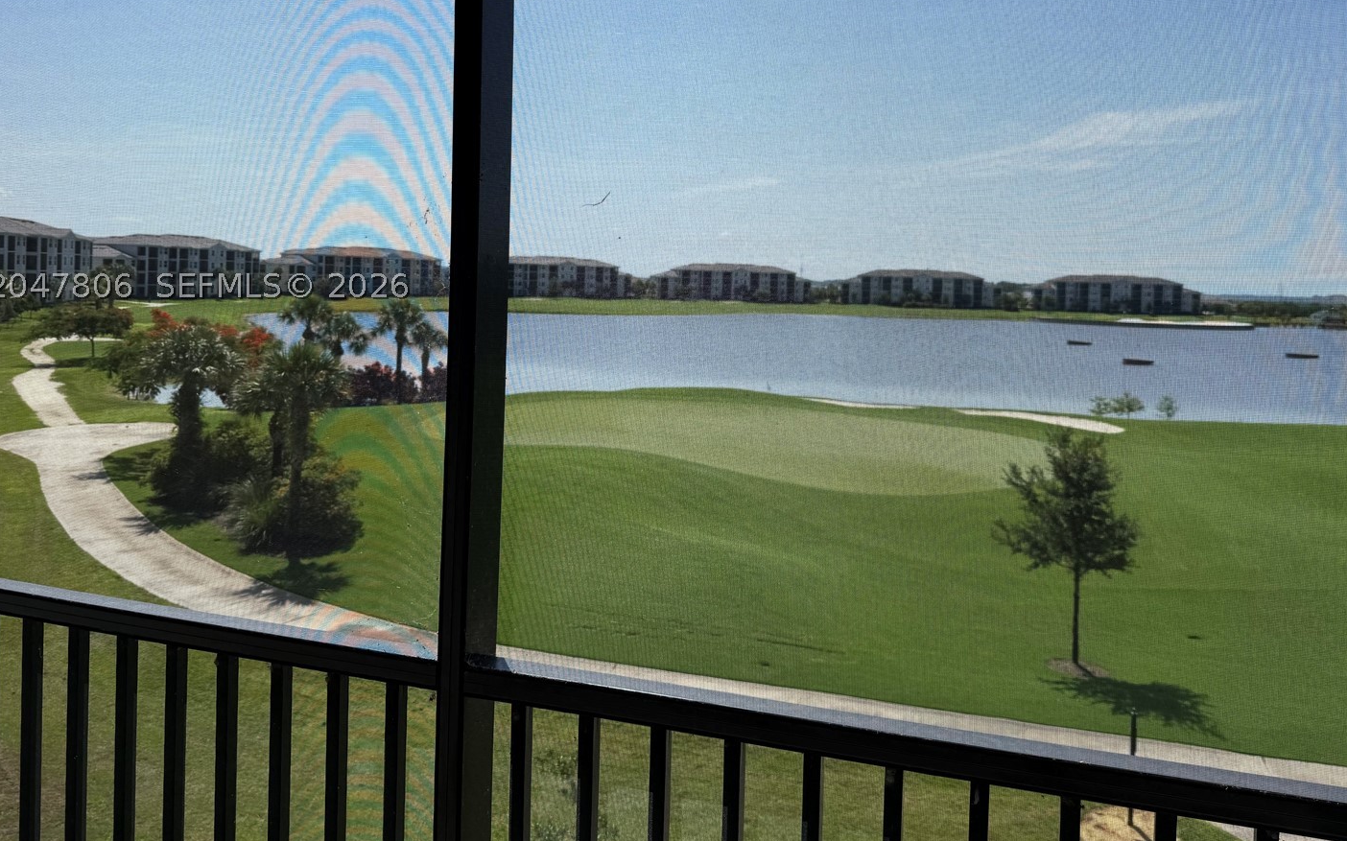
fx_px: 1064
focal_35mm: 29
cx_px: 703
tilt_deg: +0.0
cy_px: 286
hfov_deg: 64.6
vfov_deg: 42.6
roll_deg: -1.4
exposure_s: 1/4975
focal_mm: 6.76
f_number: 1.78
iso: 80
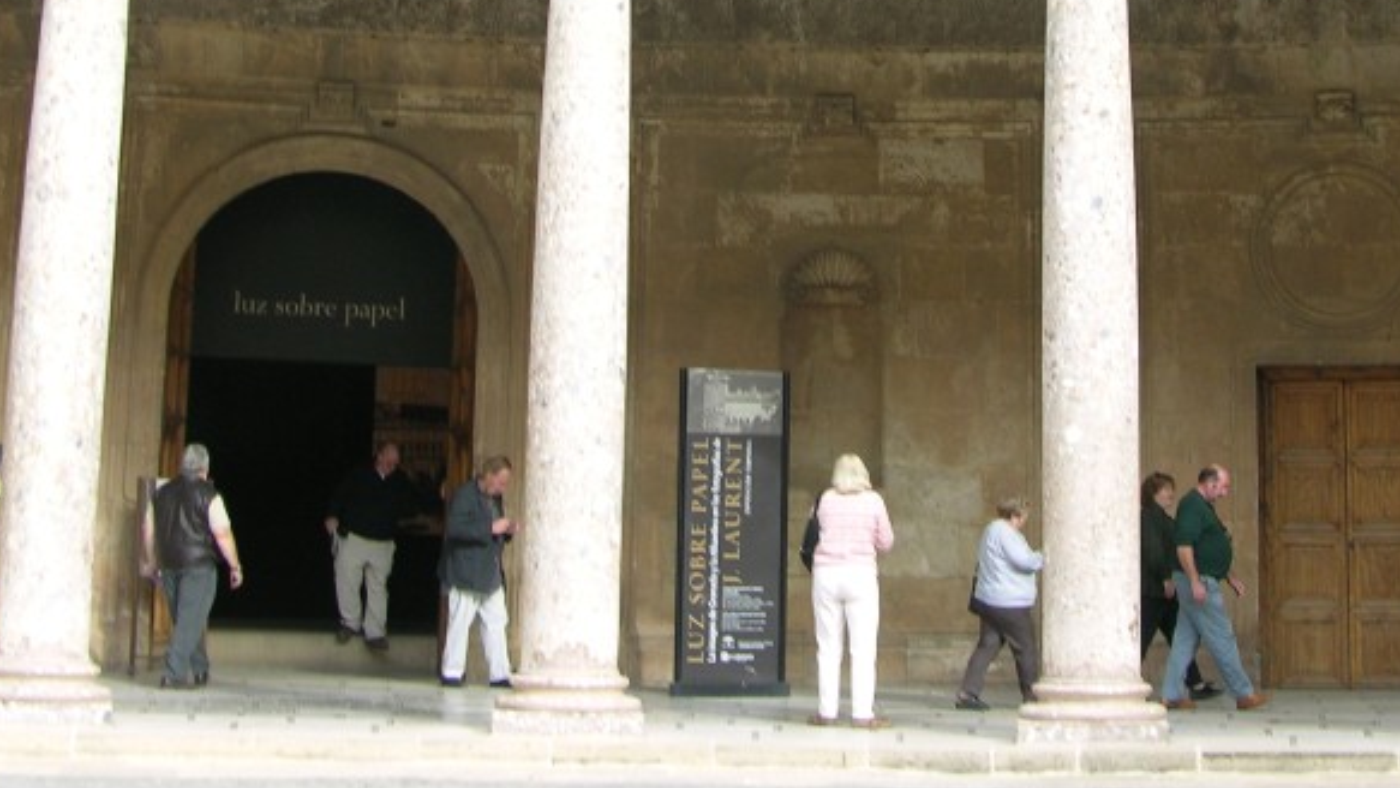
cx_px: 814
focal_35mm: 67
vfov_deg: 17.4
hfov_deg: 31.4
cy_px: -74
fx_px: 2487
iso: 50
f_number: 3.5
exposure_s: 1/62.5
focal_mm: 8.9
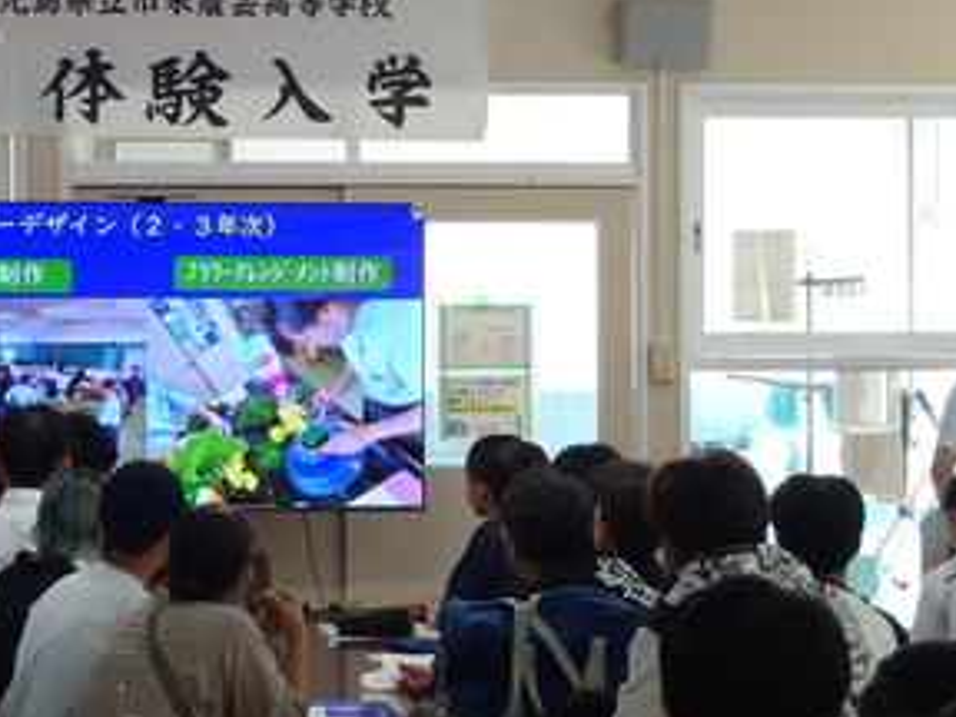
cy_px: 534
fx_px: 4695
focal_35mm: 170
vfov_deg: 8.7
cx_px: 382
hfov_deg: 11.6
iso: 800
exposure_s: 1/100
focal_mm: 17.49
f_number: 5
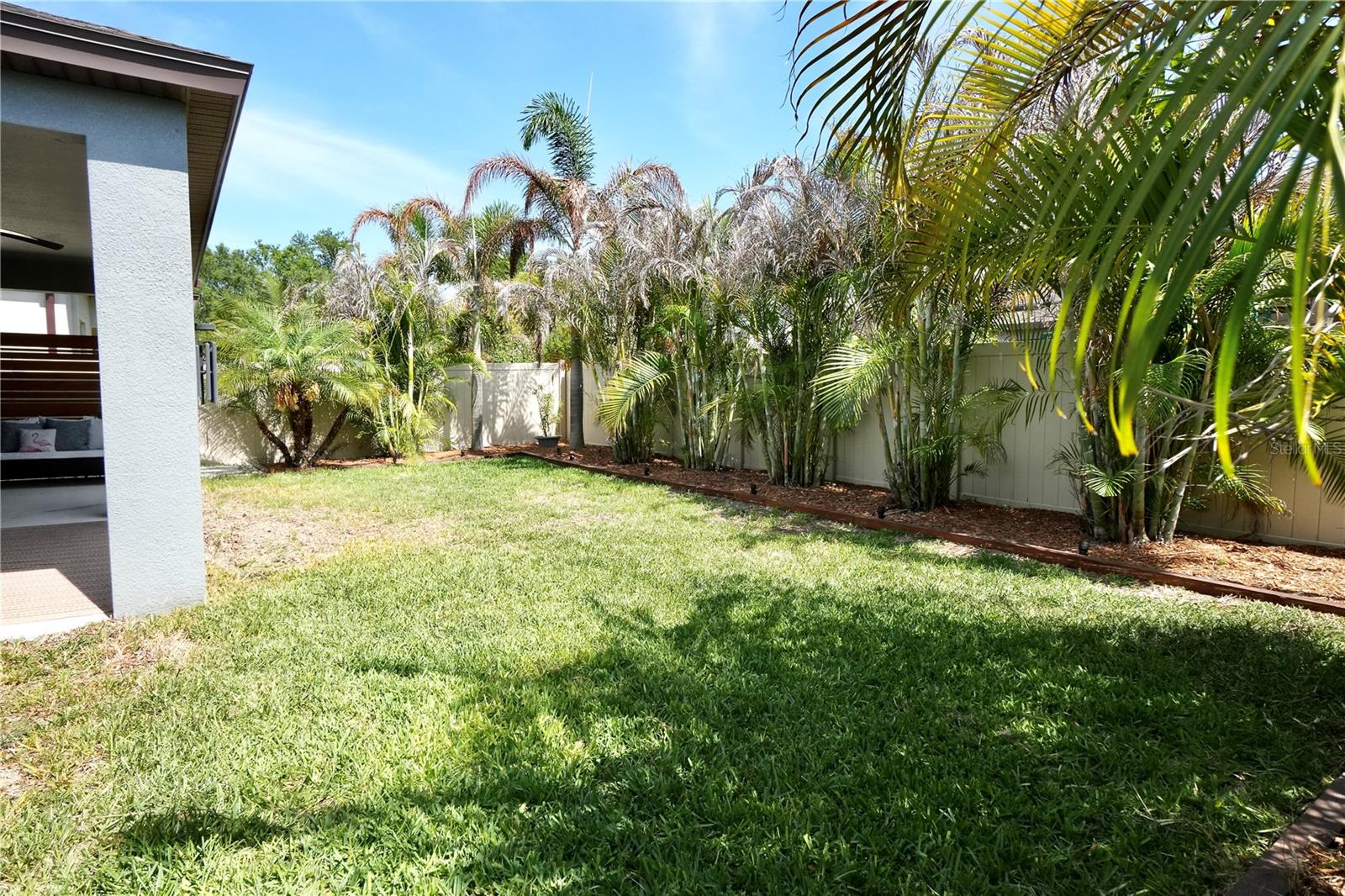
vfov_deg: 67.4
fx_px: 672
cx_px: 672
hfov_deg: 90.0
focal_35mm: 18
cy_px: 448
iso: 800
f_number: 9
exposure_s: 1/640
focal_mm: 12
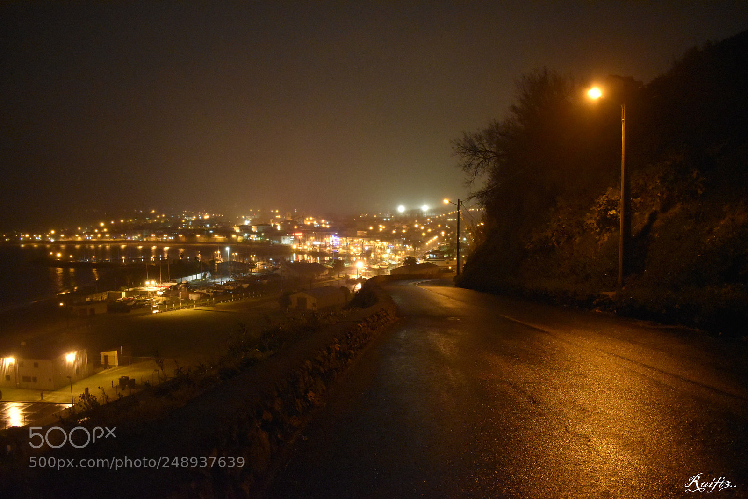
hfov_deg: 67.4
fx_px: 561
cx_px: 374
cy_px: 250
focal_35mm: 27
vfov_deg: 47.9
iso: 6400
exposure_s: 1/15
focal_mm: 18
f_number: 3.5
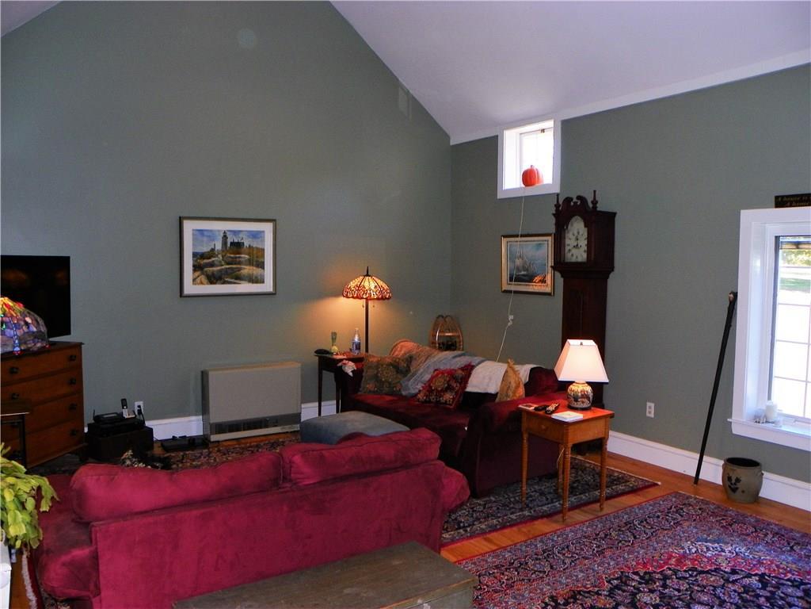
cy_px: 304
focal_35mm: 31
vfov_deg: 45.4
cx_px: 406
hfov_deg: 58.4
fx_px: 726
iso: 64
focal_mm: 5.5
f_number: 2.8
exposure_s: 1/30
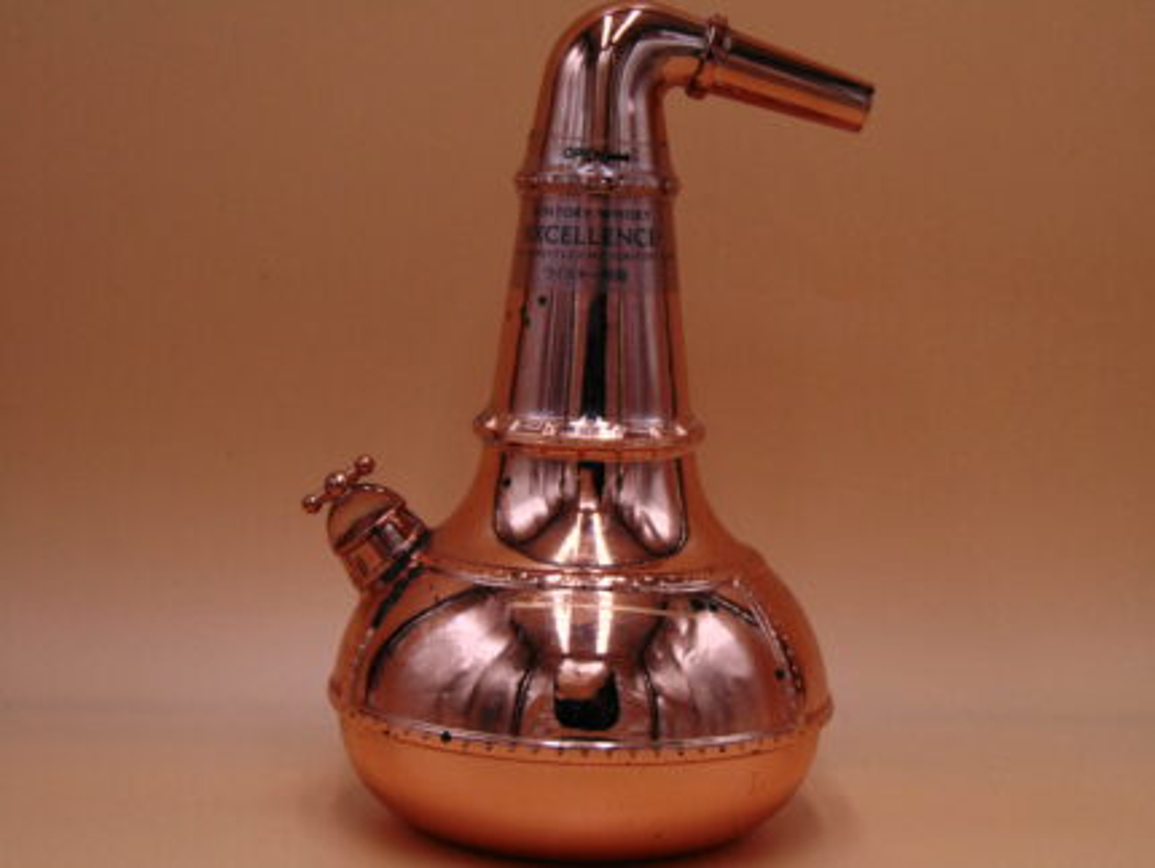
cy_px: 434
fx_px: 2370
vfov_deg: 20.7
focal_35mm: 71
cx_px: 578
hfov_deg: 27.4
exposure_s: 1/500
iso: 80
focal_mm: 12.8
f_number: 3.7
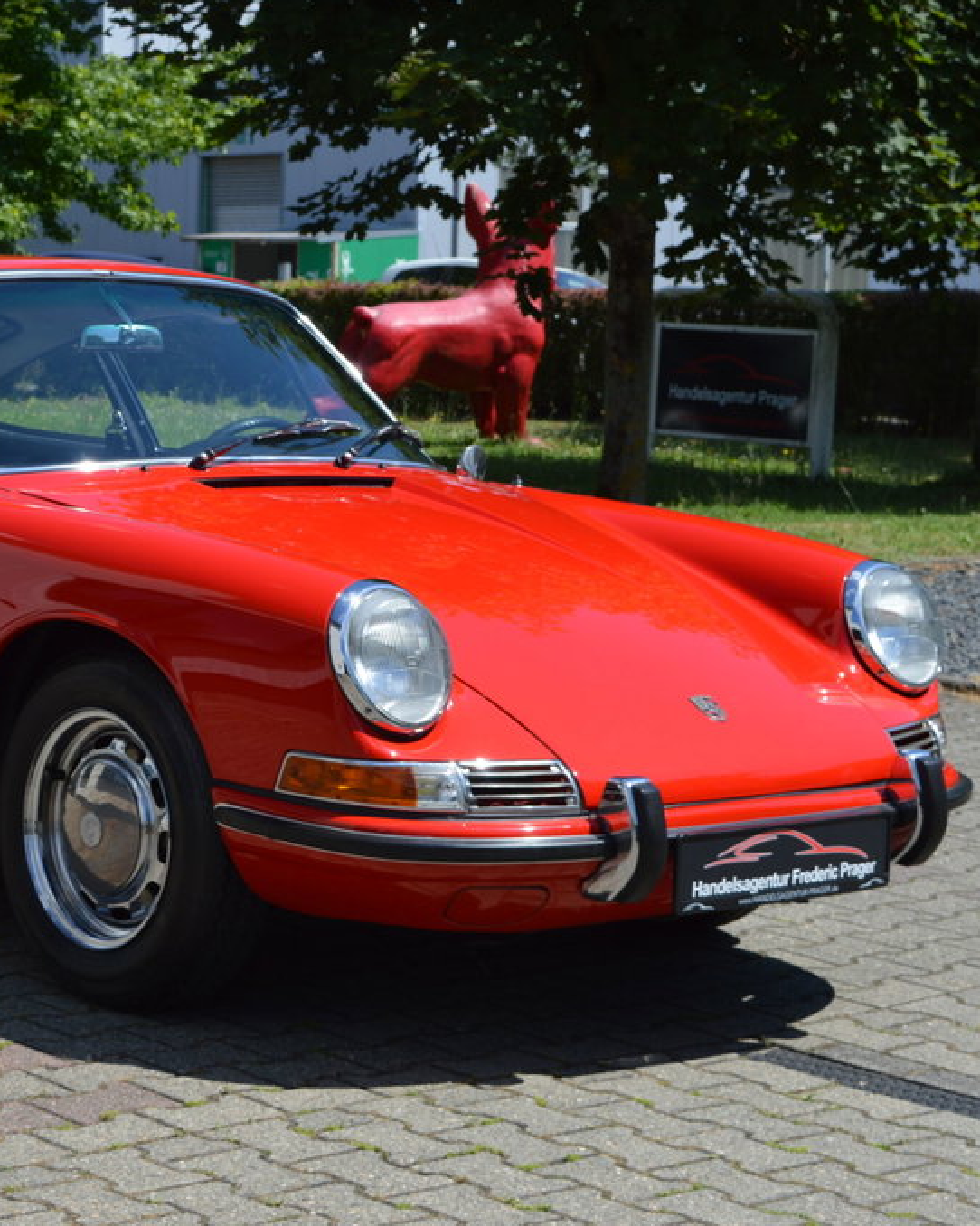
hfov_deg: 17.9
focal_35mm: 85
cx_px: 215
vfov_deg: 22.5
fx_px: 3083
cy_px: 612
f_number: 8
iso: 100
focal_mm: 40
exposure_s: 1/250
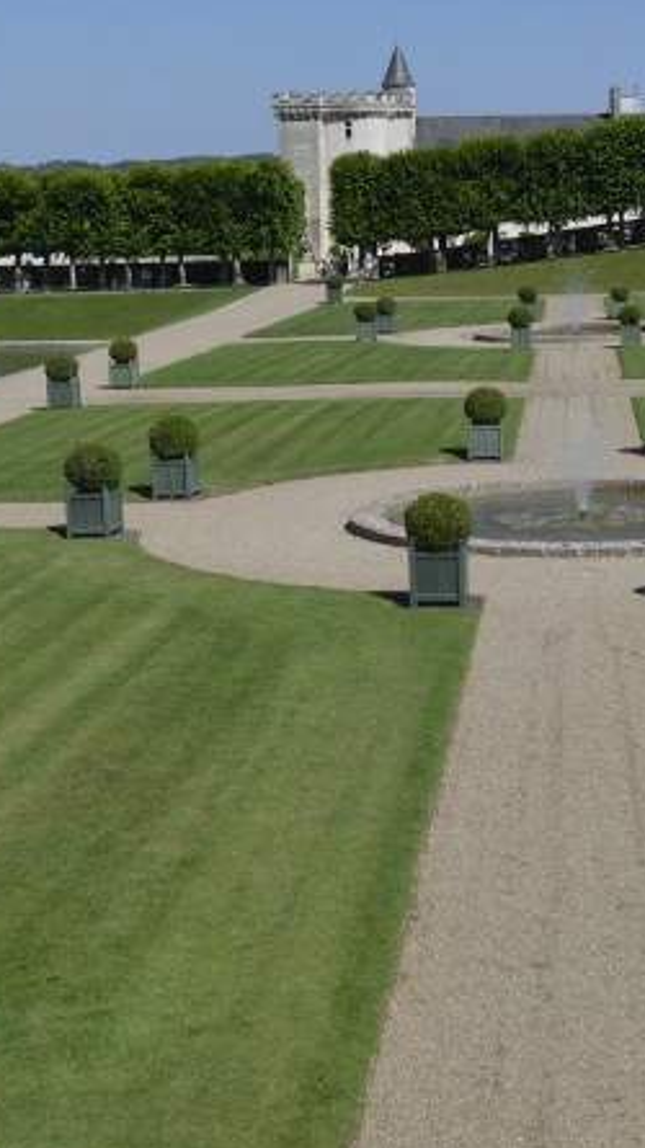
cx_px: 542
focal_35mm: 65
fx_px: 1978
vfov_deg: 32.2
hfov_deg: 18.3
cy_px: 409
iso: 200
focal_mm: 18
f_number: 8
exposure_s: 1/800
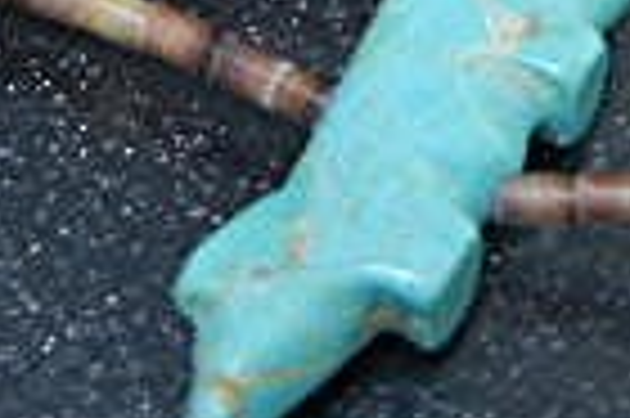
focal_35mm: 186
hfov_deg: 11.1
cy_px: -306
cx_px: 378
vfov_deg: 7.2
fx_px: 3251
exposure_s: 1/30
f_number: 3.7
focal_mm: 7.1
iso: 217
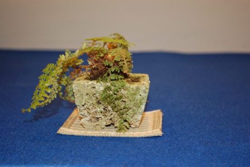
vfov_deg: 18.2
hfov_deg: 27.0
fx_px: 520
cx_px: 125
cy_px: 84
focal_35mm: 75
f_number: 5.6
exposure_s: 1/20
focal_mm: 50
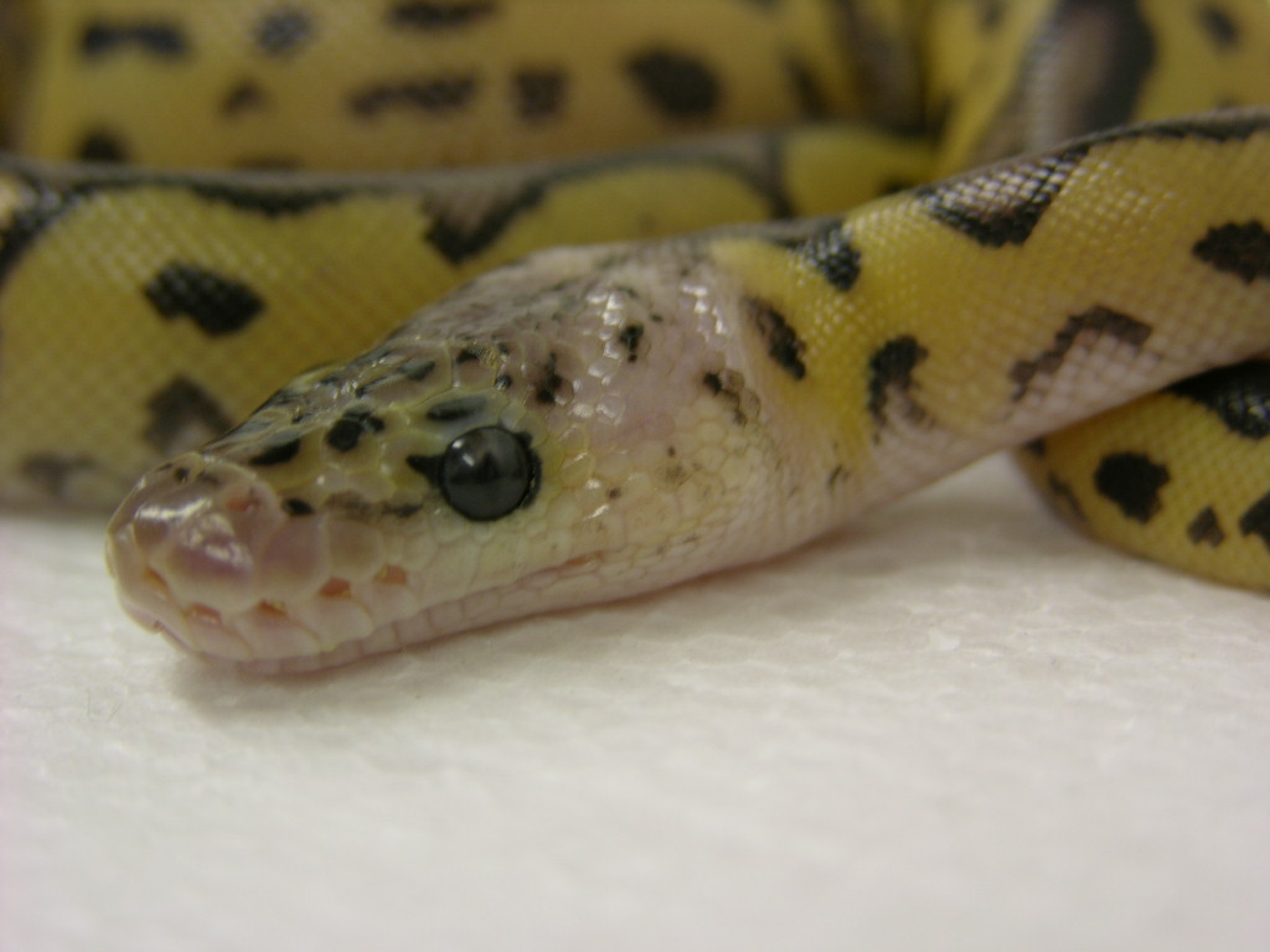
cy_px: 476
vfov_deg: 11.4
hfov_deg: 15.2
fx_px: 4769
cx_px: 635
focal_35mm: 130
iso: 50
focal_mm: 31.9
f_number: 3.8
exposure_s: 1/8.7
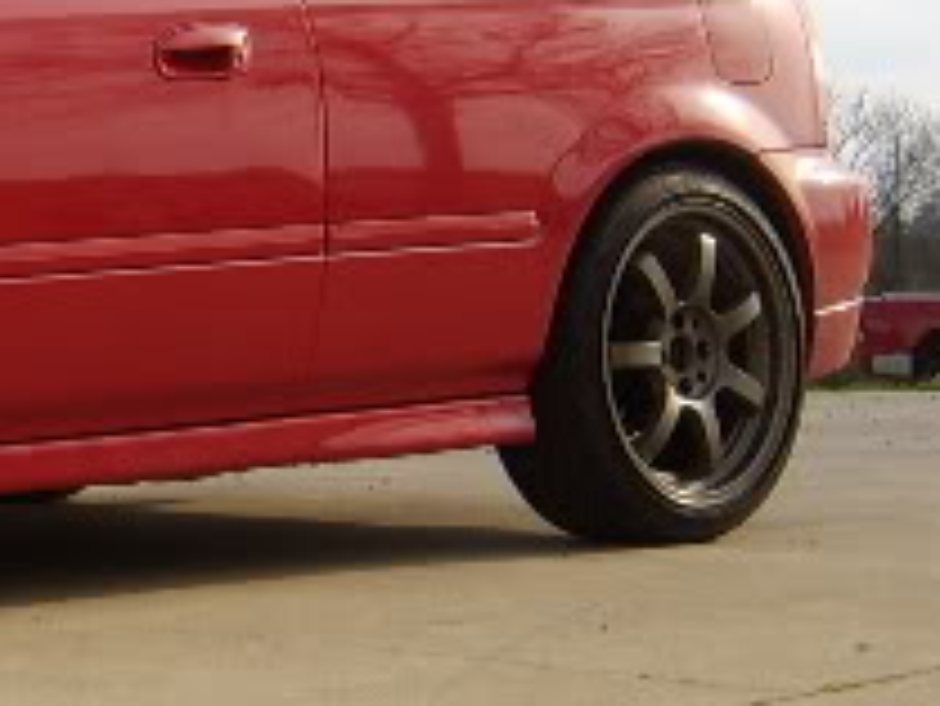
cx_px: -472
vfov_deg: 15.6
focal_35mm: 95
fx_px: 2581
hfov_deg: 18.3
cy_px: 310
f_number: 6.7
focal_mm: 8.13
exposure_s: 1/192
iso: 71
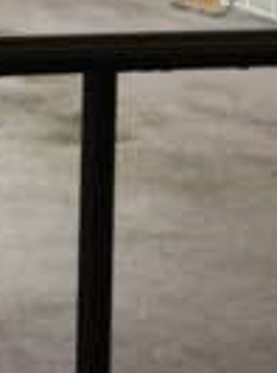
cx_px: -199
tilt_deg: -1.3
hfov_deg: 10.0
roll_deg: -2.4
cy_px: -241
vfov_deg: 13.1
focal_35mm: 140
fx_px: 1501
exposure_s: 1/30
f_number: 2.2
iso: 80
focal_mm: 4.15
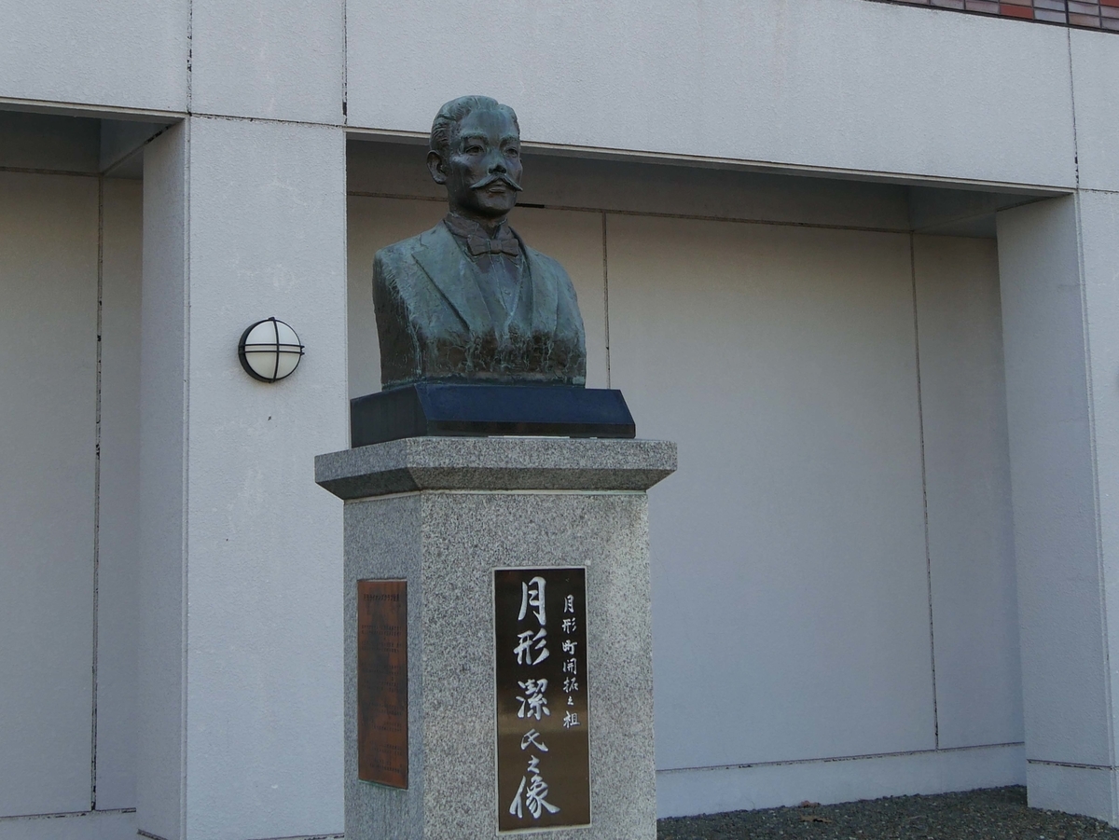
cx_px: 560
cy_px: 420
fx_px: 1100
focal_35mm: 34
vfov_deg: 41.8
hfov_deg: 53.9
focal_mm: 17
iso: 200
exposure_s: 1/200
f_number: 5.6
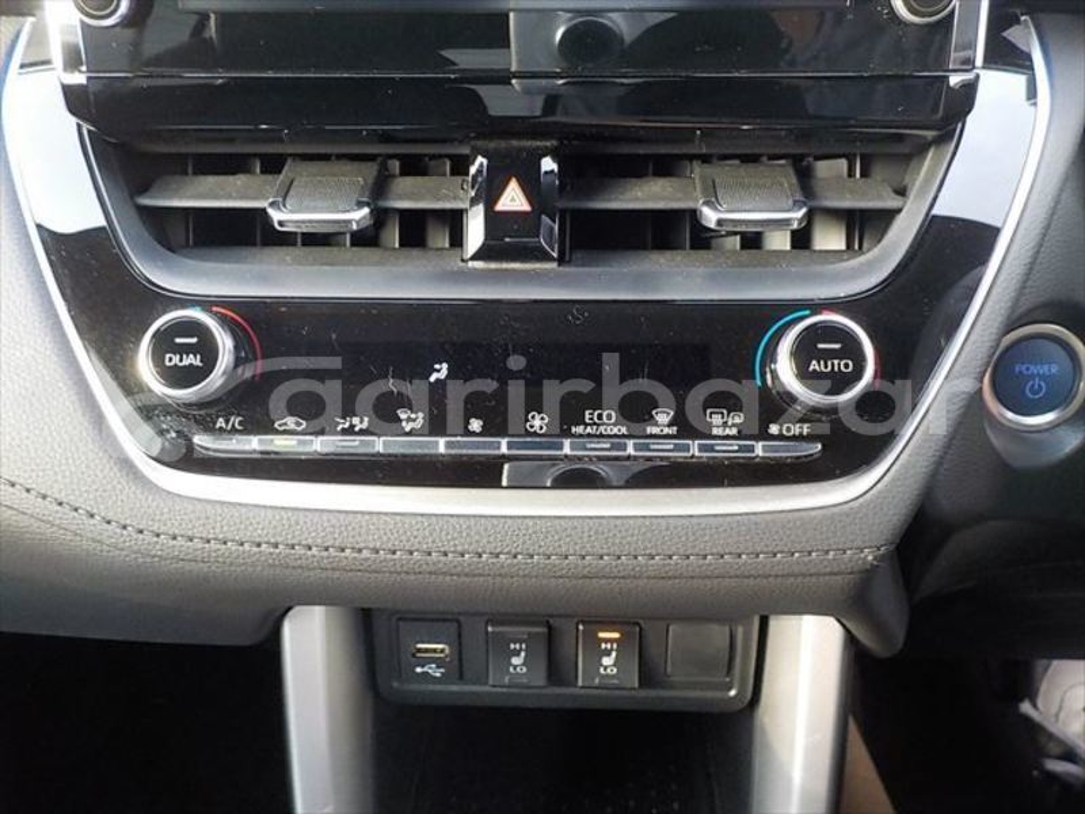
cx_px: 542
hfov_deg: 60.0
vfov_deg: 46.8
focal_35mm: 30
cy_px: 407
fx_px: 940
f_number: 3.3
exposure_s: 1/30
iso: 400
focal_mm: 4.1
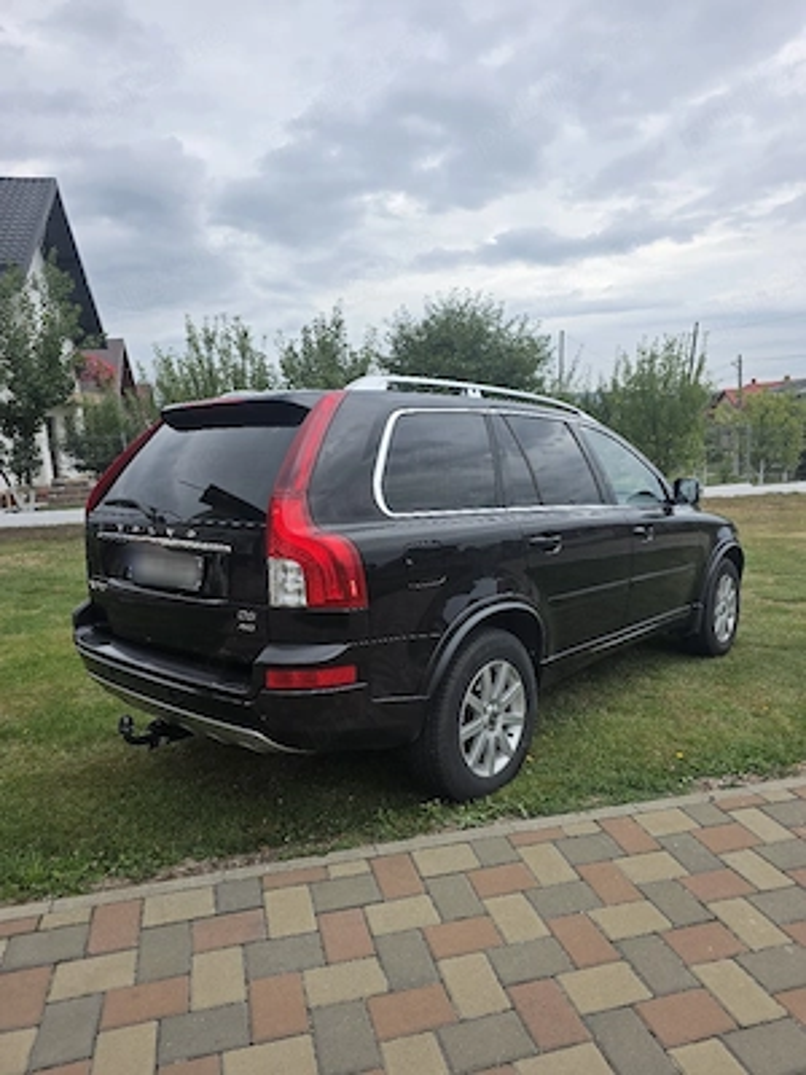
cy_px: 538
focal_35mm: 23
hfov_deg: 58.9
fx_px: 714
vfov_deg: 73.9
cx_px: 403
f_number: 1.7
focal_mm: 6.3
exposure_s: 1/5000
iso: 80
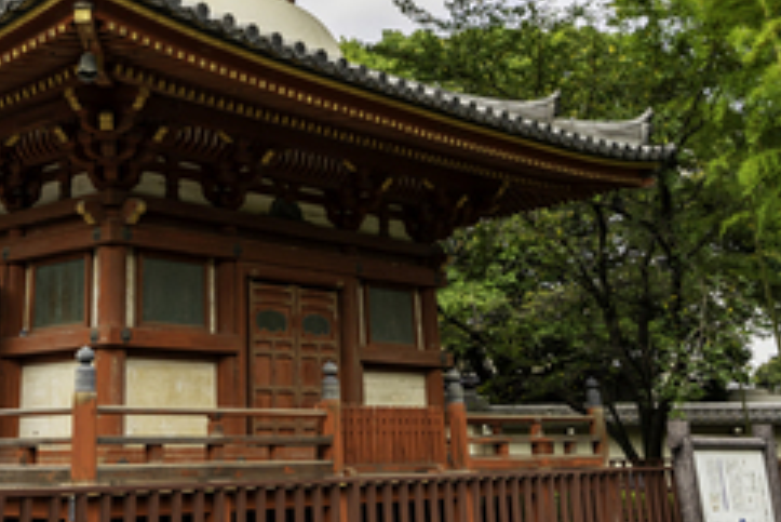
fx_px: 1172
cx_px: 227
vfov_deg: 23.8
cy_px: -28
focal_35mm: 54
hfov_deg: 36.3
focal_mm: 22
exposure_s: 1/100
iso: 100
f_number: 10
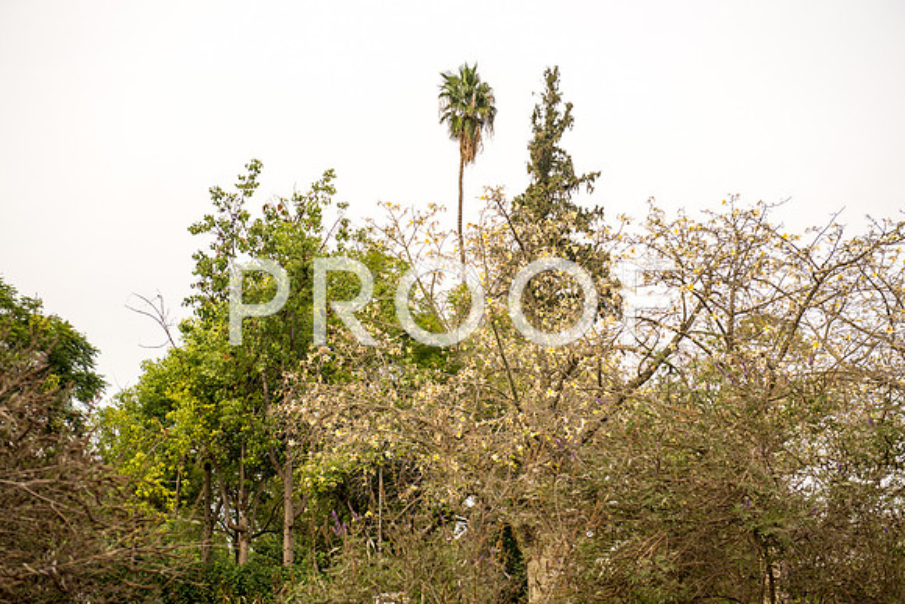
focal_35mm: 60
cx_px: 452
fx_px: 1509
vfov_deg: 22.6
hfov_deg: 33.4
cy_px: 302
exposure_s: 1/500
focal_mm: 60
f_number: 3.5
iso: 100
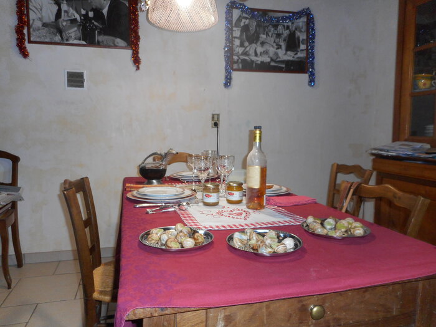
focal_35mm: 25
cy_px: 164
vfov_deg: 54.9
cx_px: 218
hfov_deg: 69.4
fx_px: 315
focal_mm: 4.5
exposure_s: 1/25
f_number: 3.7
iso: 220
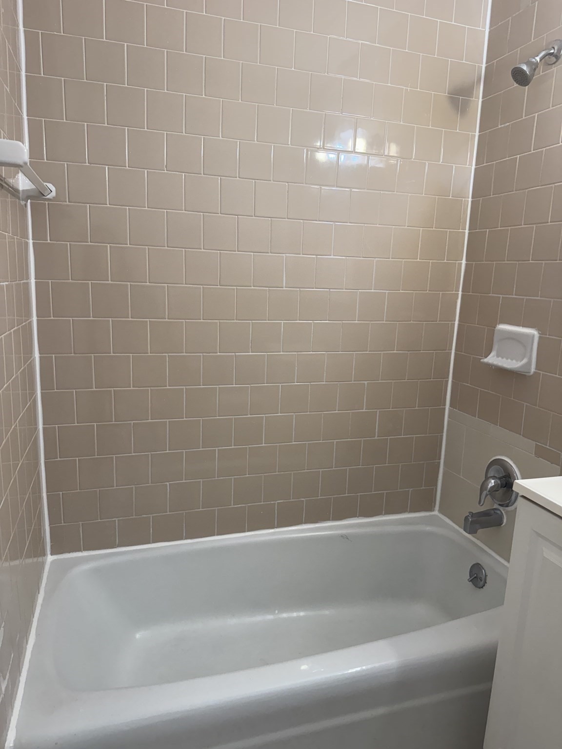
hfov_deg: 56.8
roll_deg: -2.1
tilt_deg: -11.4
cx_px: 281
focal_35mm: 24
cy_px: 374
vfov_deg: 71.6
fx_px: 520
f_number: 1.78
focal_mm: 6.76
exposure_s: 1/120
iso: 160
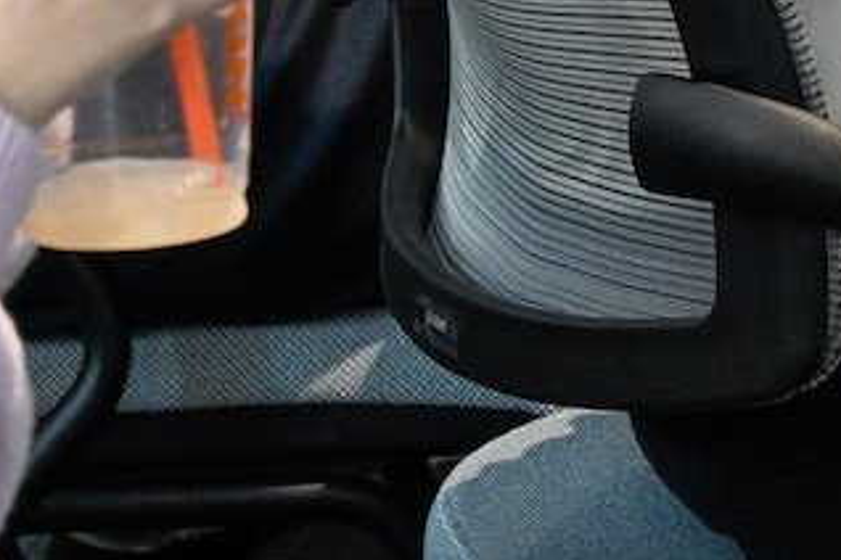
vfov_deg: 3.3
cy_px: -767
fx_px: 9717
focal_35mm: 416
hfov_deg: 4.9
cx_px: 1685
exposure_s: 1/125
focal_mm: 69
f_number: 6
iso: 3200
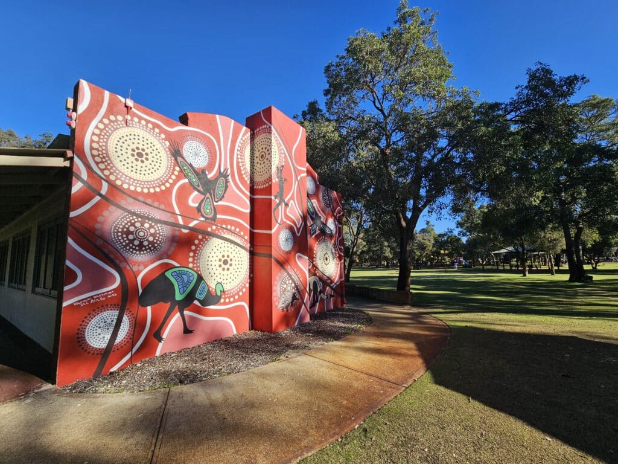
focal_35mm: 13
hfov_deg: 106.2
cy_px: 232
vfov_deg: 89.9
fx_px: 232
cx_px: 309
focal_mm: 2.2
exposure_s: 1/1951
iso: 50
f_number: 2.2
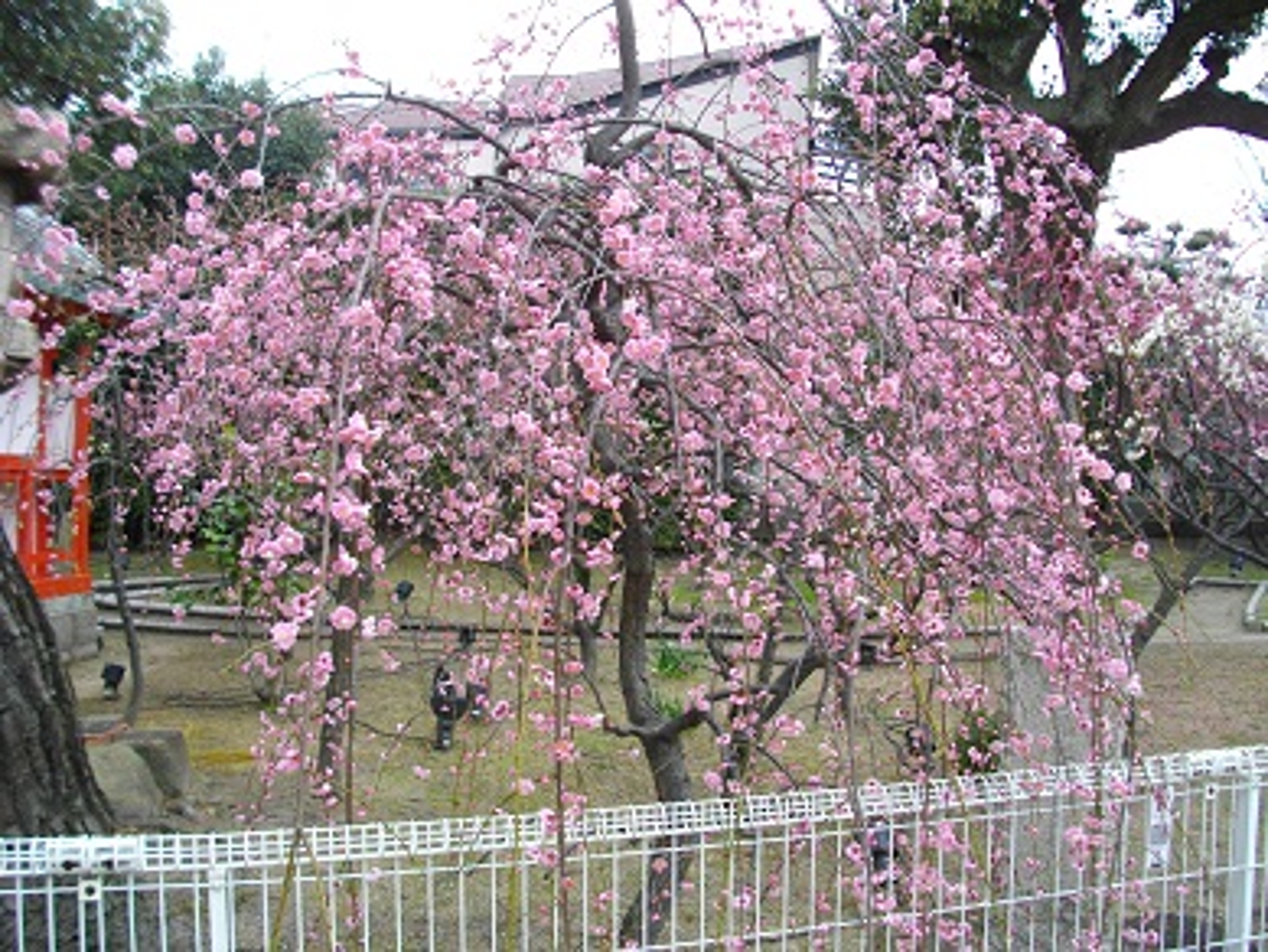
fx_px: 1173
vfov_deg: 44.2
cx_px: 634
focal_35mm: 32
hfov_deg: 56.8
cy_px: 476
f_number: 2.9
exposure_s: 1/100
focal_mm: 5.7
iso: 200
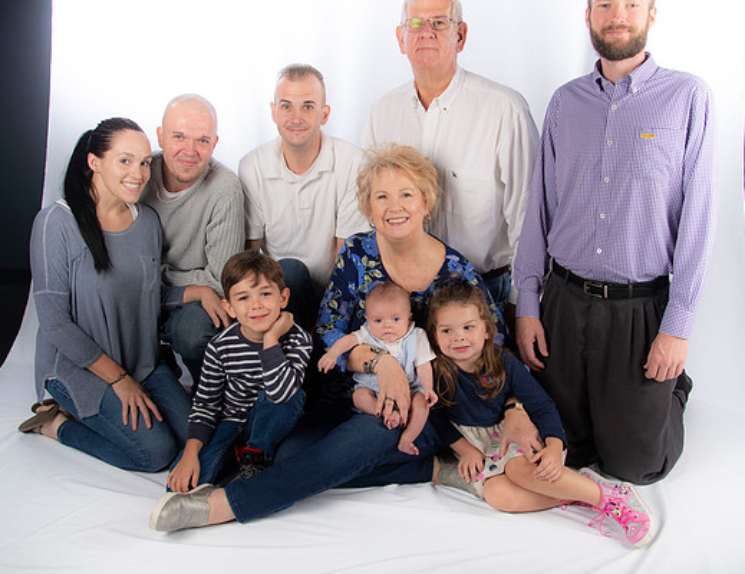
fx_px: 826
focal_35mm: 38
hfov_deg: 48.5
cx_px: 362
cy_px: 267
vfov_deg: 38.3
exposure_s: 1/200
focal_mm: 28
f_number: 5.6
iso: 100
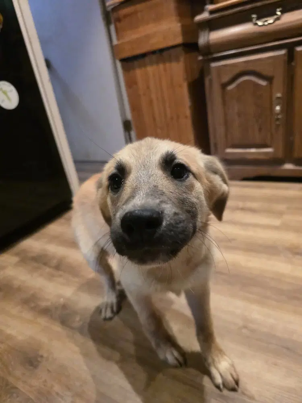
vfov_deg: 73.9
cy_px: 202
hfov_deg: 58.9
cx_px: 151
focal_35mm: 23
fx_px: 268
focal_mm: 6.3
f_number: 1.7
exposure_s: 1/120
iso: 1000
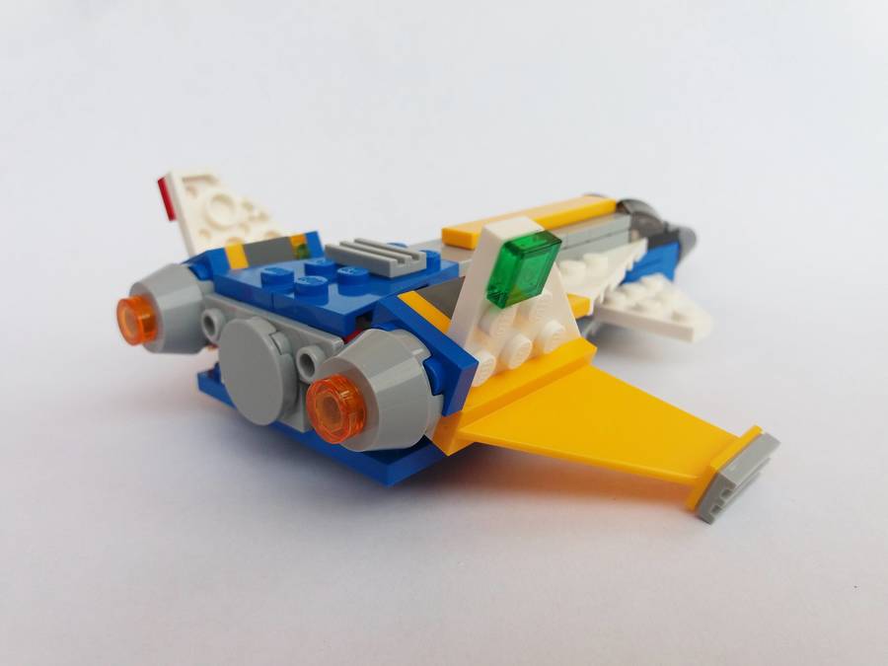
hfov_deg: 63.4
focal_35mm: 28
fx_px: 718
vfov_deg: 49.7
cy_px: 333
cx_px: 444
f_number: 1.9
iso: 64
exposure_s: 1/446
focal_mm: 3.7
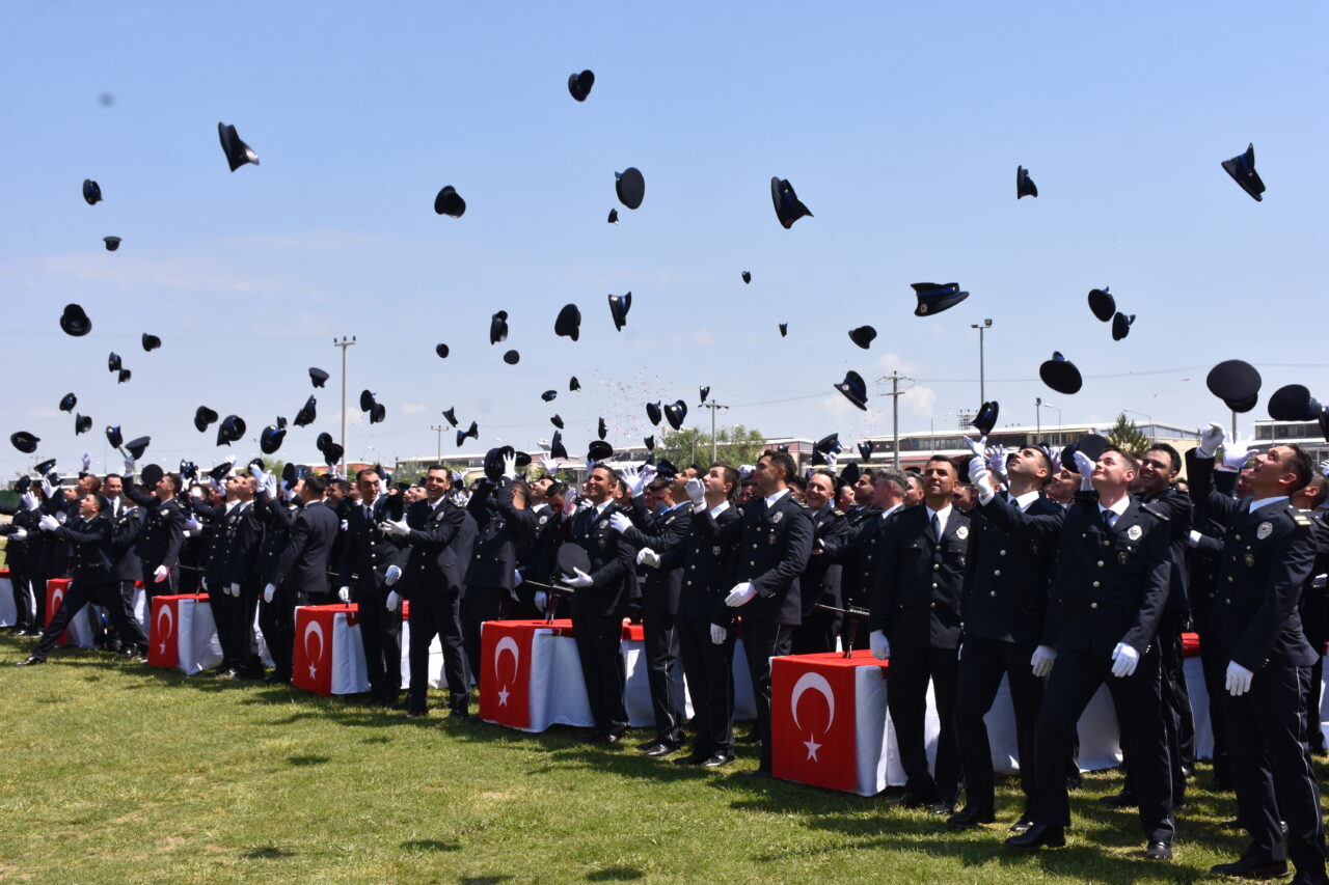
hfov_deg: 43.6
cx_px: 664
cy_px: 442
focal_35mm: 45
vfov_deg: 29.9
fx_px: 1661
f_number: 10
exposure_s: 1/400
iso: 250
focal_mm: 30
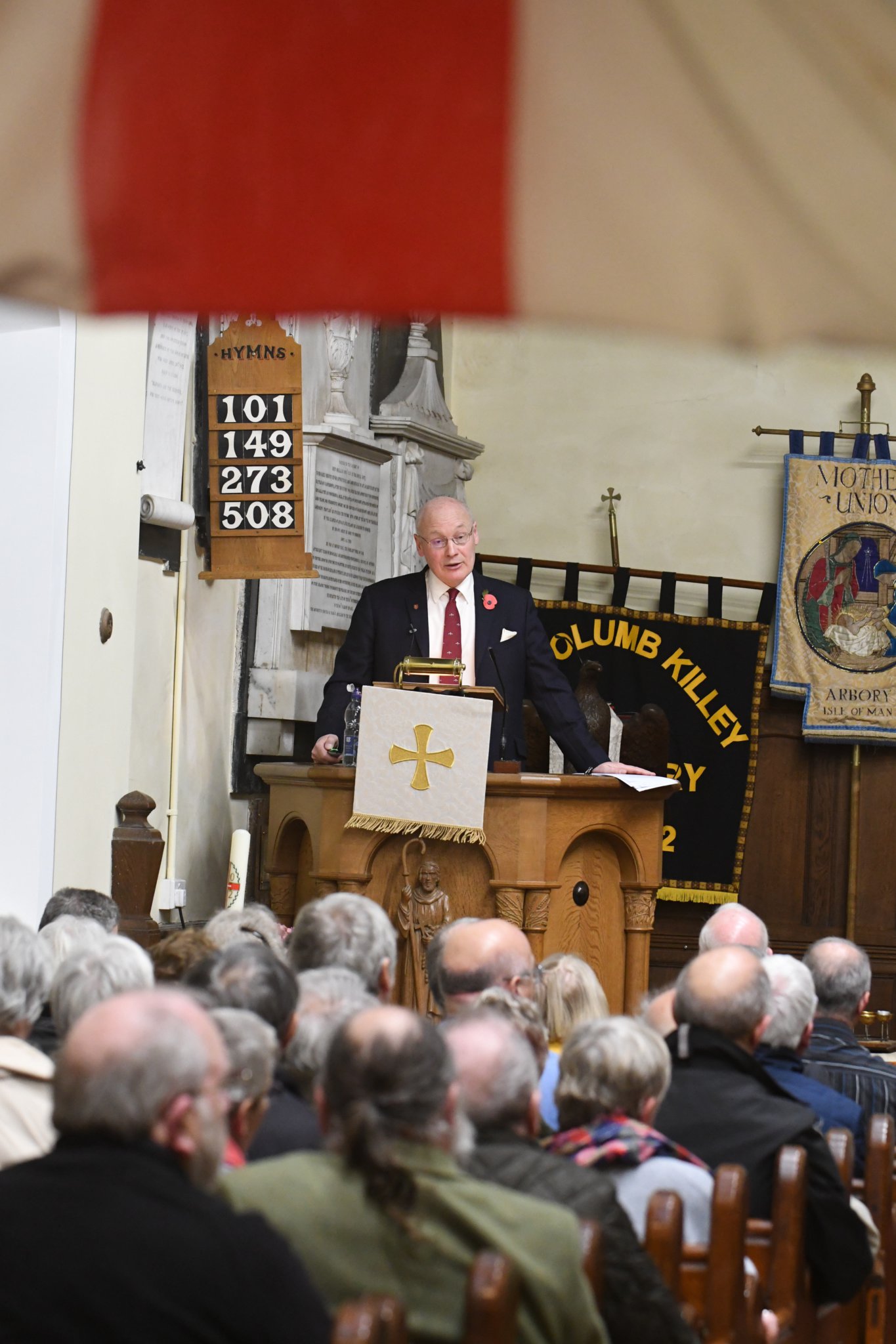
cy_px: 672
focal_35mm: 158
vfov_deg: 13.0
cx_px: 448
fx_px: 5881
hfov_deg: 8.7
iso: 3200
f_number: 4
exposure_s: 1/60
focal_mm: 105
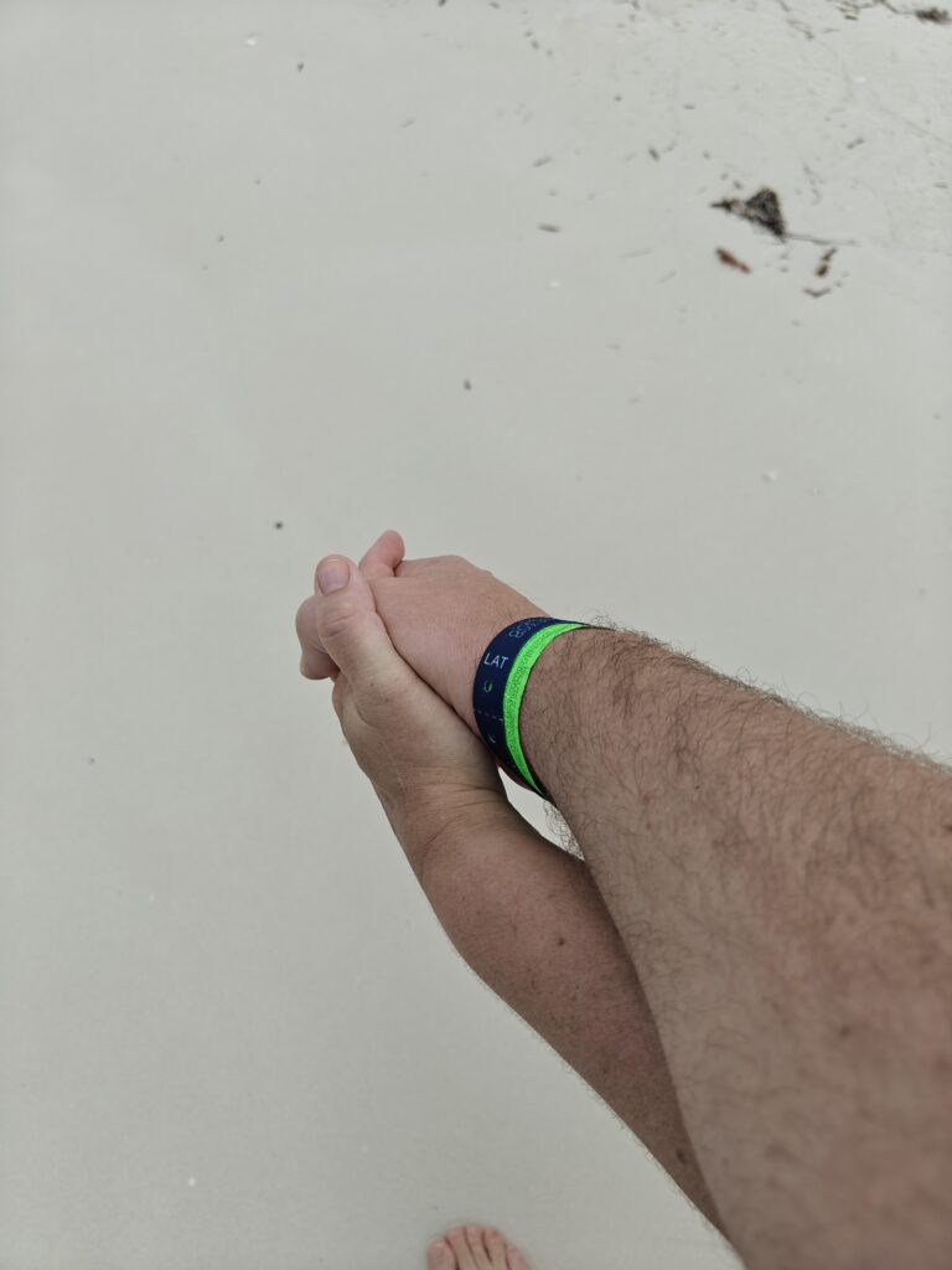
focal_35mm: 24
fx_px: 880
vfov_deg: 71.6
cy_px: 635
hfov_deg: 56.8
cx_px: 476
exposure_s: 1/1792
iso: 80
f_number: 1.8
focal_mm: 5.59
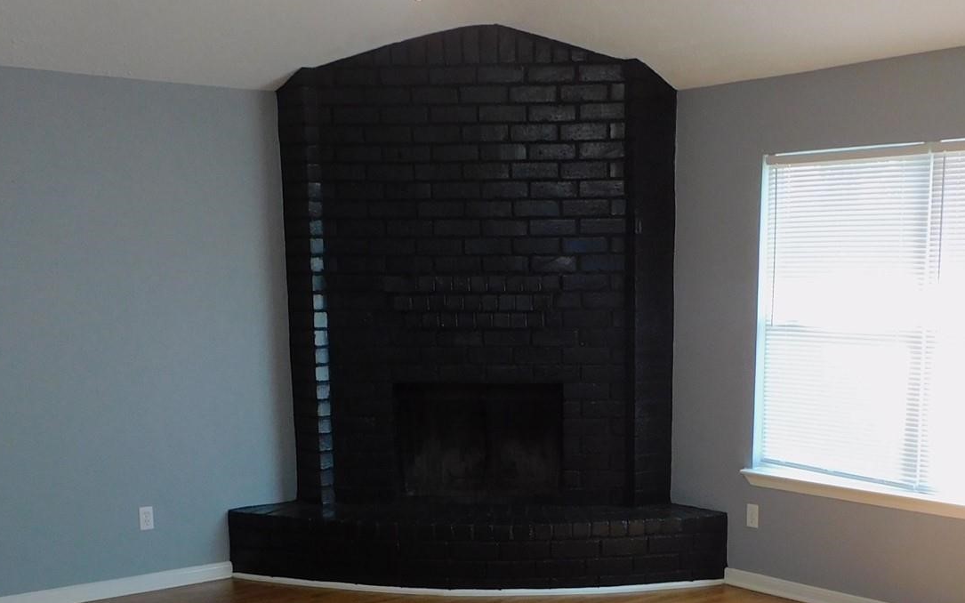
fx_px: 1262
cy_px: 526
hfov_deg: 41.7
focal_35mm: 48
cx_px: 558
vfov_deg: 26.1
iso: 180
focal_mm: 4.3
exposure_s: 1/30
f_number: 3.3
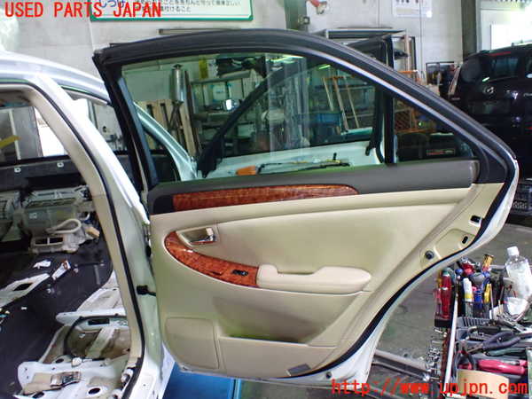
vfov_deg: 46.8
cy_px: 200
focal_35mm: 30
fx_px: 461
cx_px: 266
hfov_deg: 60.0
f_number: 2.3
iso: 800
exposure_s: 1/125
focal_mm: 5.4
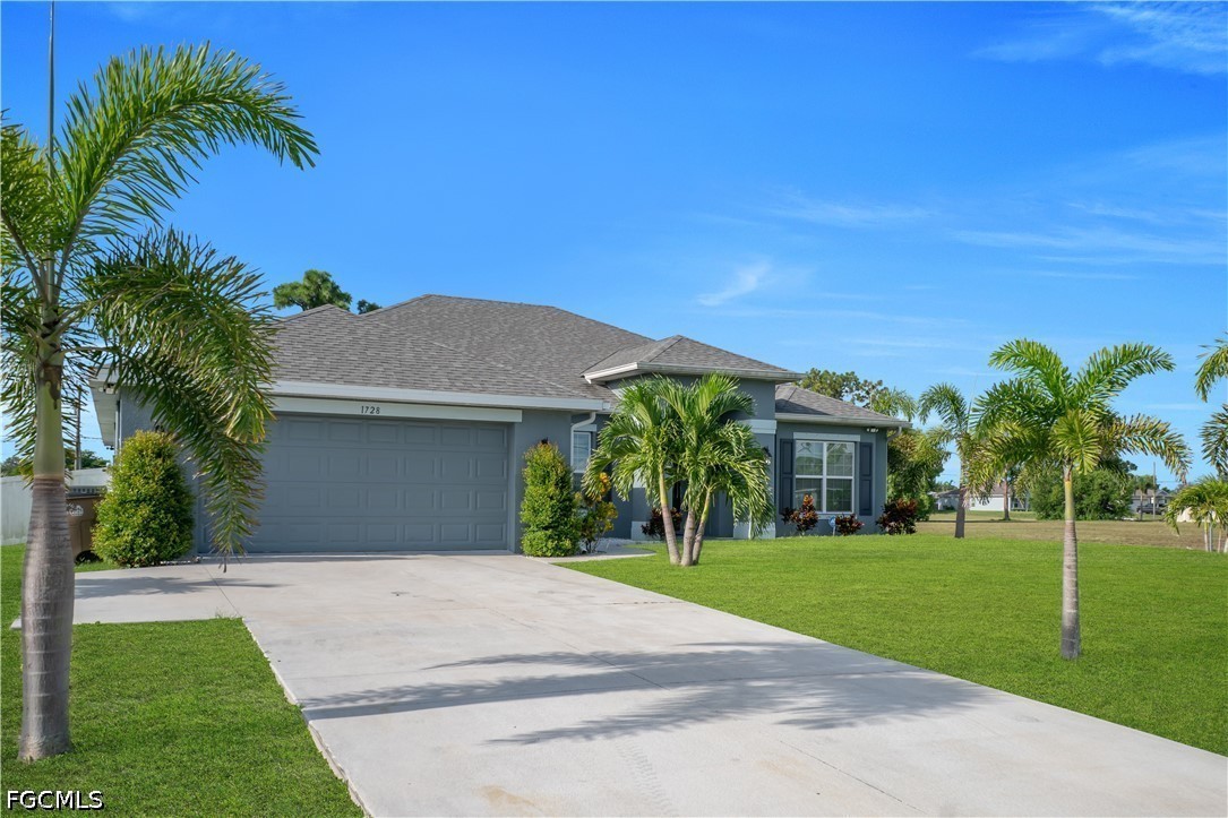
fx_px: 1023
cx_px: 614
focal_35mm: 30
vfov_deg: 43.6
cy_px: 409
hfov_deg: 61.9
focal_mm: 20
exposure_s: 1/320
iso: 100
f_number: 8
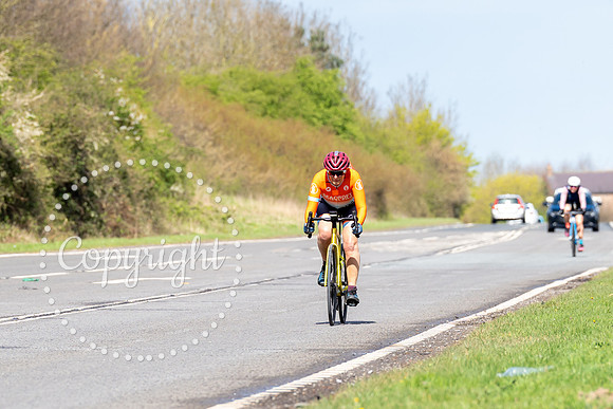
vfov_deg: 3.9
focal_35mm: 353
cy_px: 188
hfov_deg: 5.8
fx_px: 6015
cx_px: 345
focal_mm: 200
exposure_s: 1/1000
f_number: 5
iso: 400
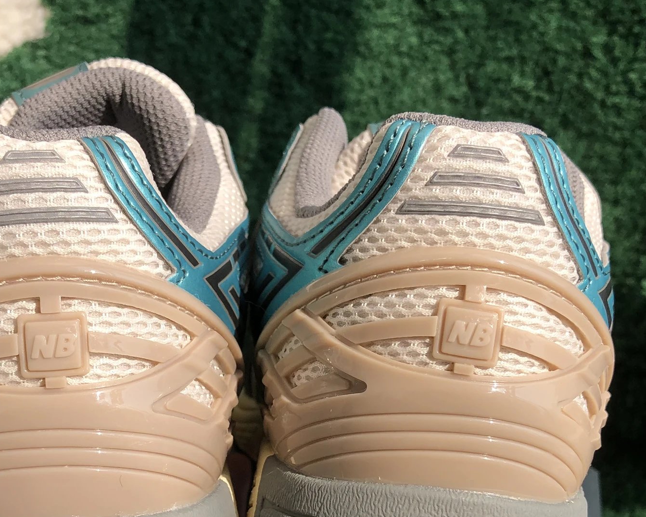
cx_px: 246
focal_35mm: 52
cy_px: 443
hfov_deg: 35.8
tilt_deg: -48.7
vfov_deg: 28.3
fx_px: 994
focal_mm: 4
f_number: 1.8
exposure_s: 1/1200
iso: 20
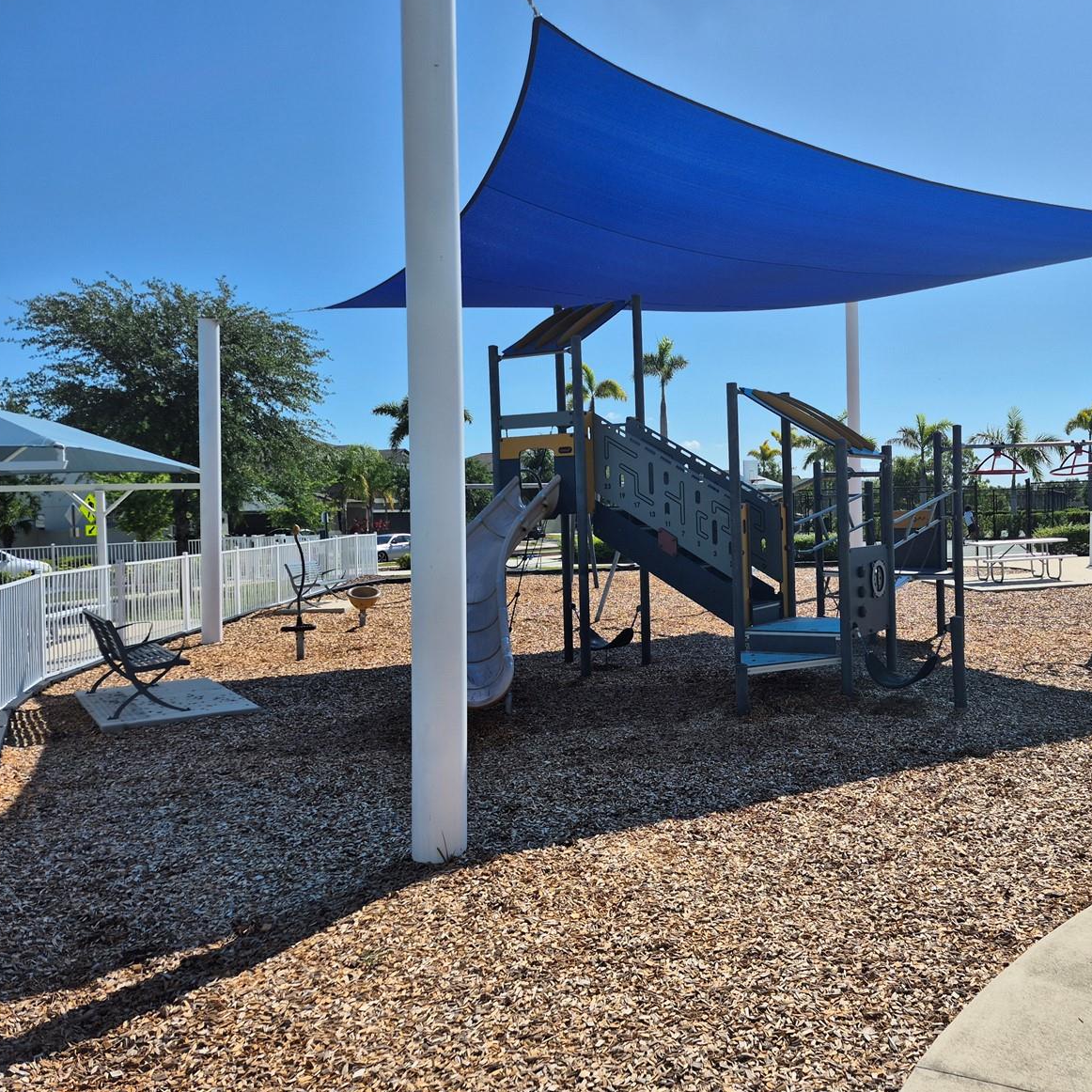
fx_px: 999
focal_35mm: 28
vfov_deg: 57.3
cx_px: 738
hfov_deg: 56.0
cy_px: 549
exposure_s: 1/2784
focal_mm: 5.4
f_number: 1.8
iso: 25
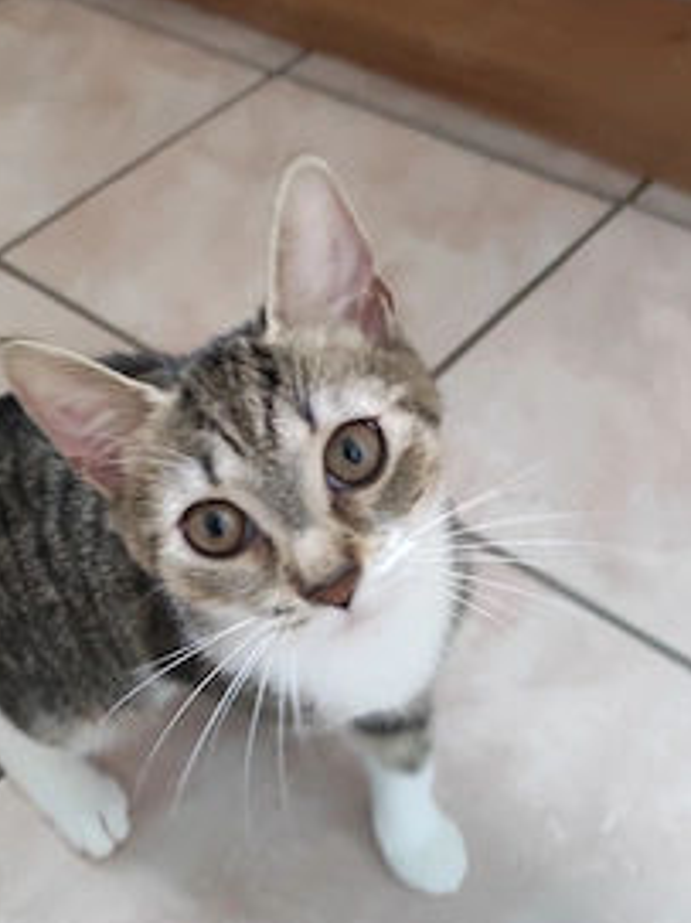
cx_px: 184
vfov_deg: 49.7
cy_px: 567
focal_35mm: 37
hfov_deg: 37.8
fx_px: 986
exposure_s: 1/33
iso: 1372
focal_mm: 4.7
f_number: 1.79
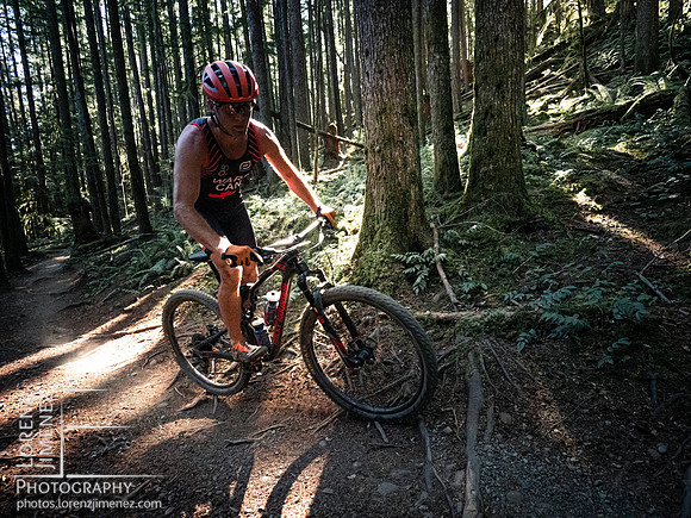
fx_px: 399
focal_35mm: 20
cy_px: 259
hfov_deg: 81.7
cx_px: 346
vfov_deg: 66.0
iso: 3200
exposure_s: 1/800
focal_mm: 10
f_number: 3.2
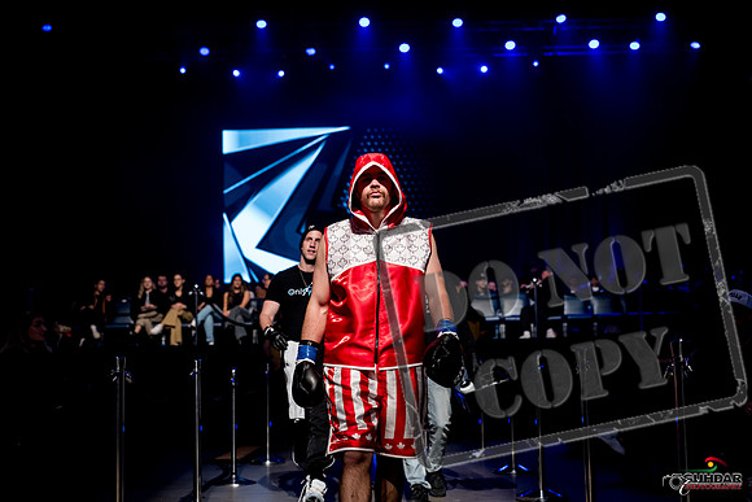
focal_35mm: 50
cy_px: 251
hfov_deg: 39.6
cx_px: 376
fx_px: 1045
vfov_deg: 27.0
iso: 3200
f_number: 2.8
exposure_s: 1/1000
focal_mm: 50
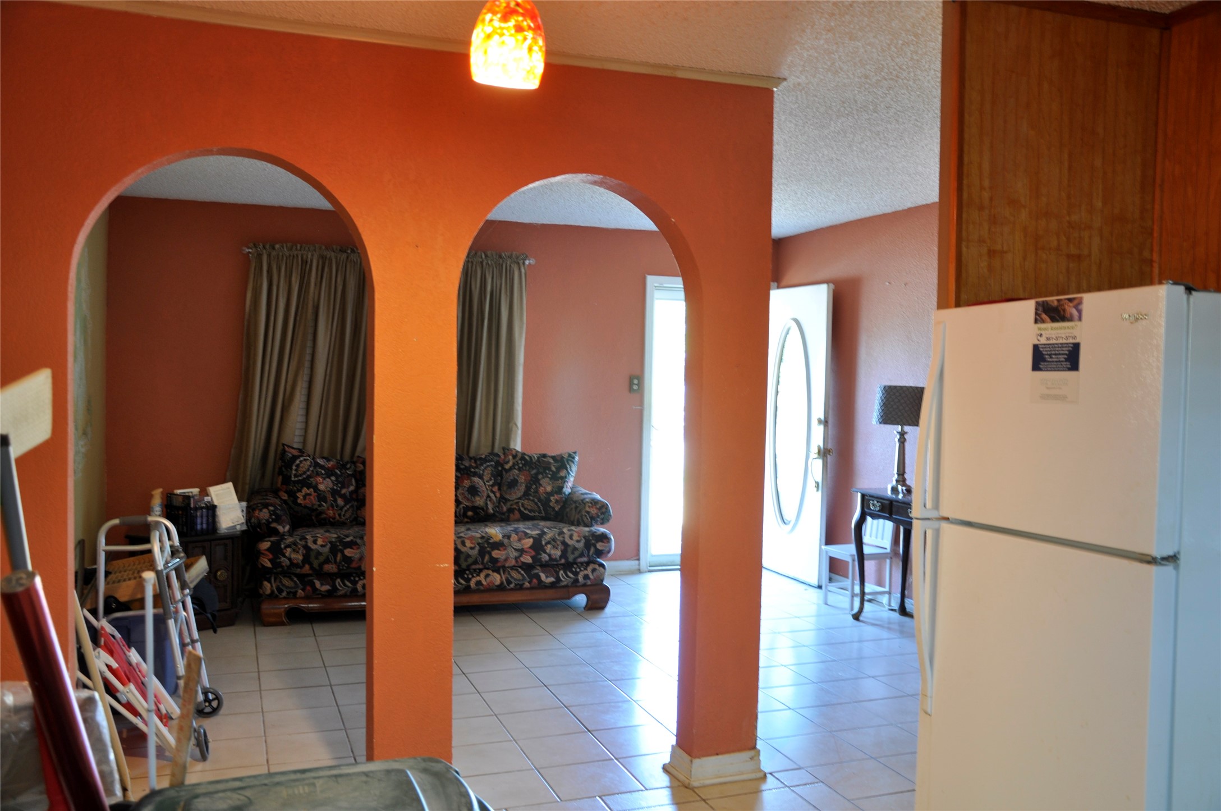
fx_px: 1067
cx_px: 610
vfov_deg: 41.6
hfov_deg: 59.6
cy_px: 406
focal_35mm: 32
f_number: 3.8
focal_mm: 21
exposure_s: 1/8
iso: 200
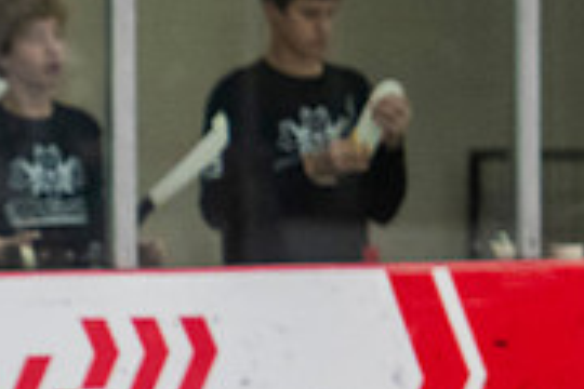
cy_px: 546
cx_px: -296
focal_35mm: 896
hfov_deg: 2.3
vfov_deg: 1.5
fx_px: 14534
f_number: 3.2
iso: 2000
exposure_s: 1/640
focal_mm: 145
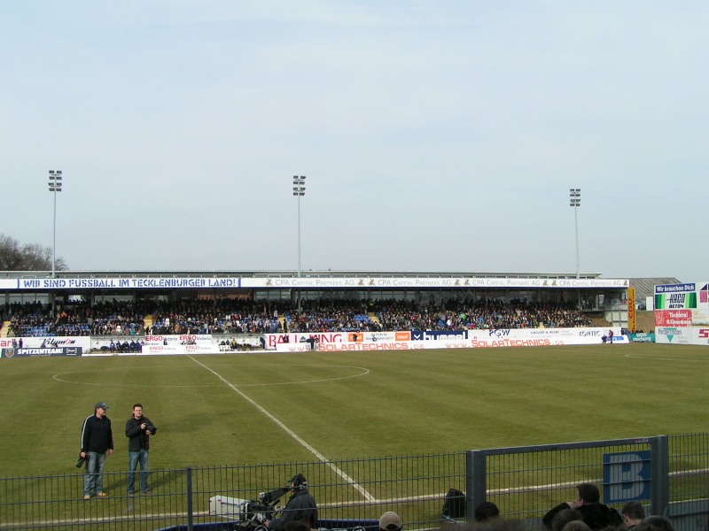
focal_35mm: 38
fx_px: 778
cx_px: 354
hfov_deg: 49.0
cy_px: 266
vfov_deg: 37.7
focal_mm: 5.8
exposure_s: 1/400
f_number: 5.6
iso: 50
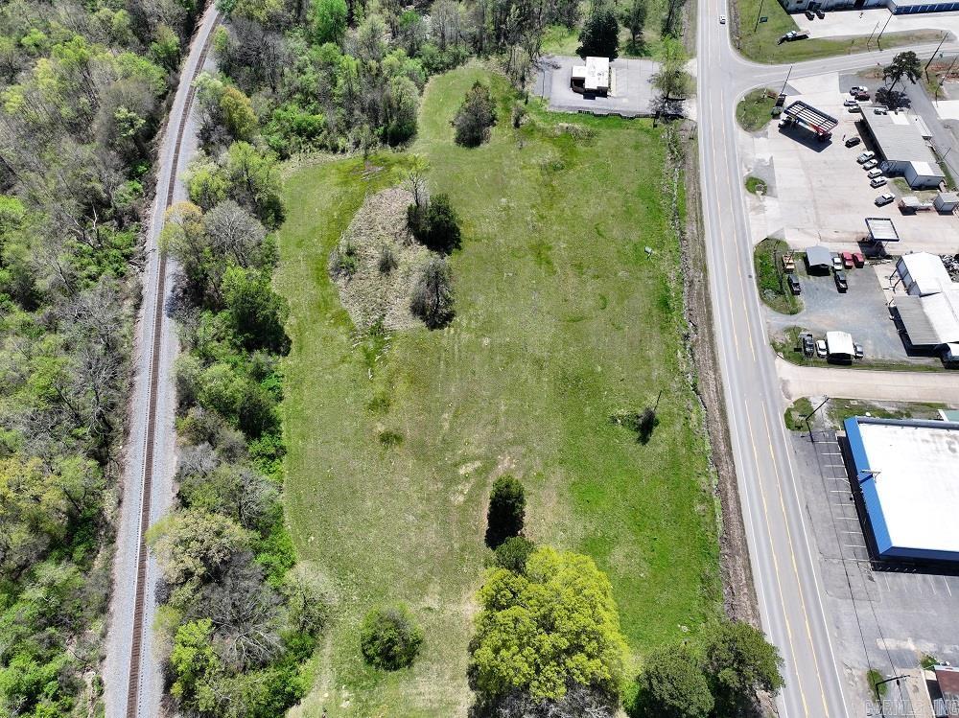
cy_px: 359
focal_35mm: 24
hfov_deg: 71.6
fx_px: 665
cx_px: 480
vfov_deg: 56.8
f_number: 2.8
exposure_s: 1/1600
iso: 150
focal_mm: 12.29
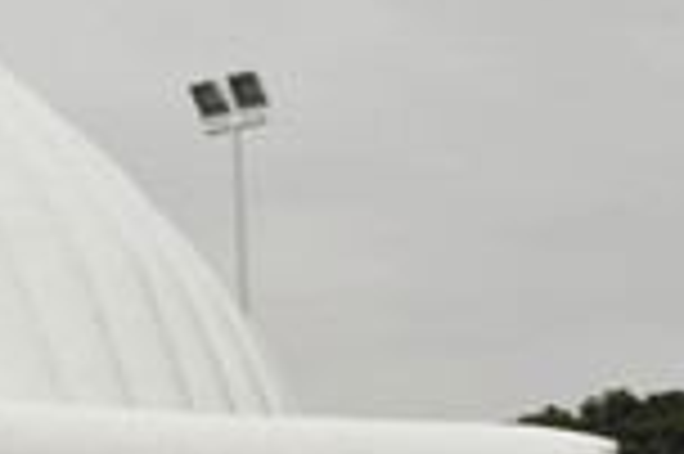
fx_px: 2951
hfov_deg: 11.9
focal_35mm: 155
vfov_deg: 8.7
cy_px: 472
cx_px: -639
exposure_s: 1/4000
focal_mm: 21
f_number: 3.8
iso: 320
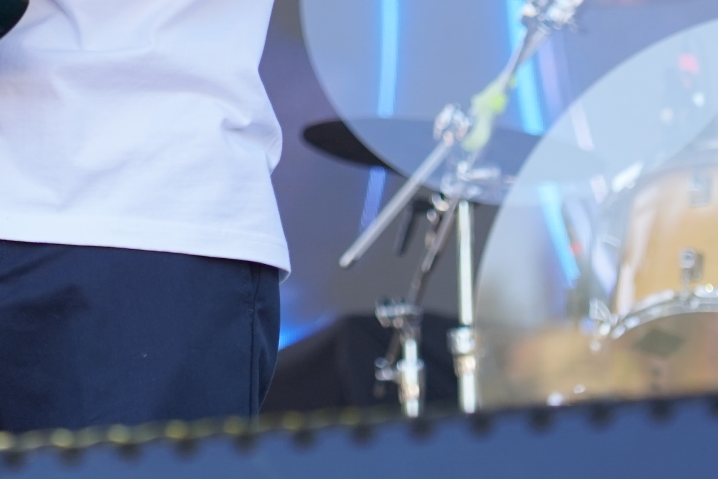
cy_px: -278
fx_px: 6842
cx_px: 9
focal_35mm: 343
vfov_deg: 4.0
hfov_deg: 6.0
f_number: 4
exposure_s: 1/160
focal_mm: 96
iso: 200
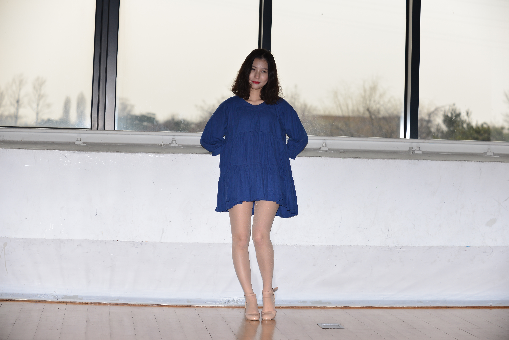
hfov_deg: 25.4
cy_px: 170
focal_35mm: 80
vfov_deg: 17.1
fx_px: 1131
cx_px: 254
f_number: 5
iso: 320
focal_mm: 80
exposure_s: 1/200
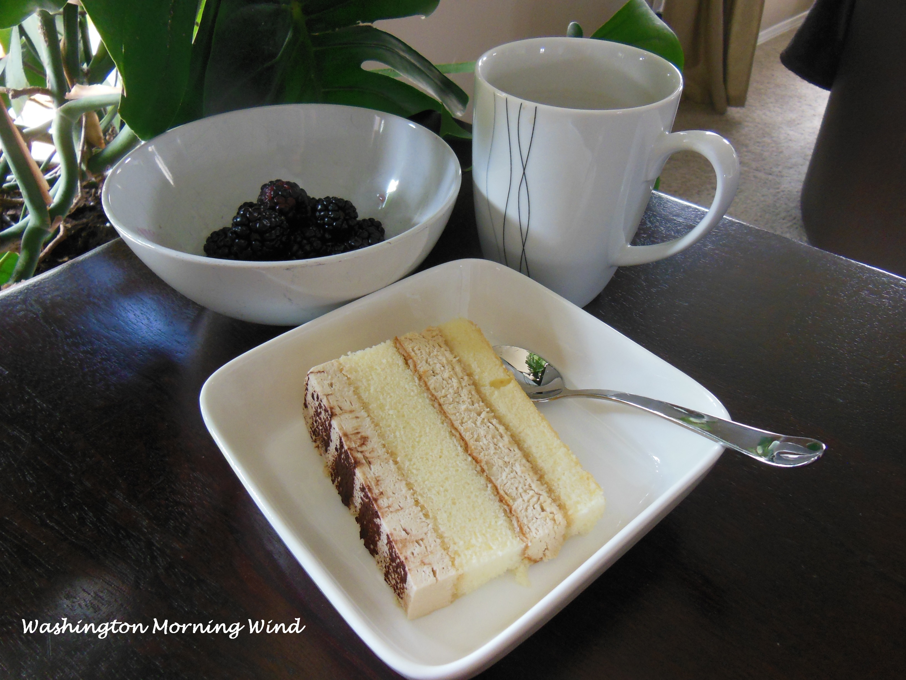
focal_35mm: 25
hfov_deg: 69.4
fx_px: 654
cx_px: 453
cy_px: 340
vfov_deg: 54.9
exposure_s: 1/20
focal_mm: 4.5
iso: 400
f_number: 3.5
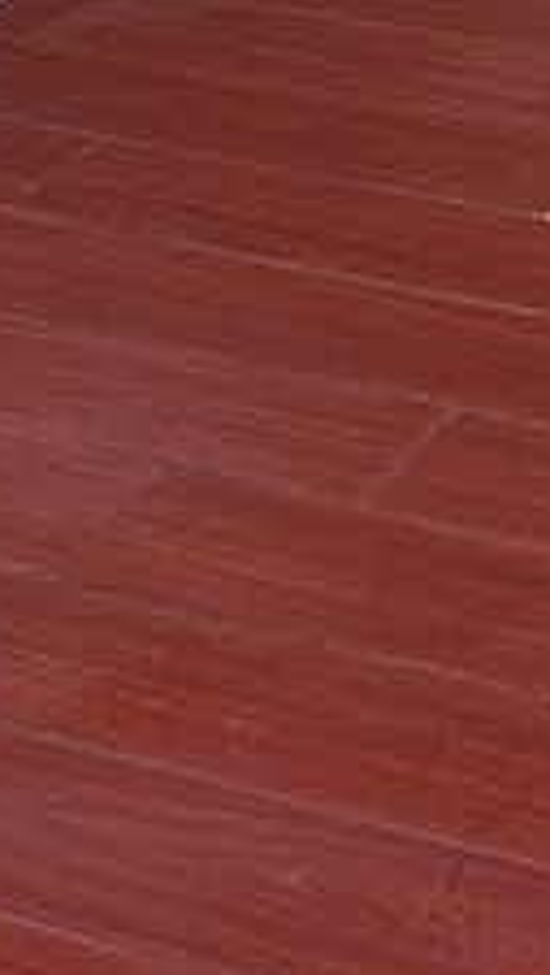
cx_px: 1191
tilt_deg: -9.1
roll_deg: -1.0
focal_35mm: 119
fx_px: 3077
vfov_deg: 15.5
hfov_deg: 9.4
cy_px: -771
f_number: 1.78
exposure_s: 1/120
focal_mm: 6.86
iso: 125
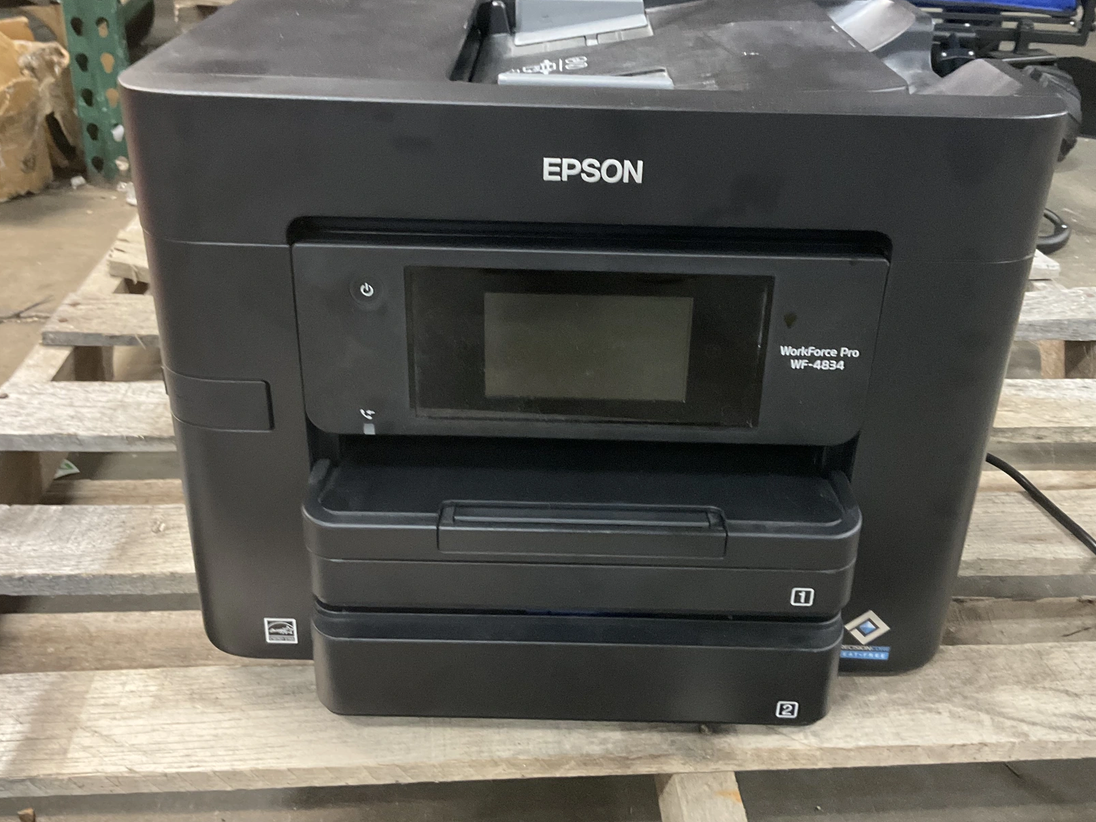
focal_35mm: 36
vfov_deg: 39.5
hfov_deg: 51.4
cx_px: 561
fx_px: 1140
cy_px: 340
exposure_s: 1/30
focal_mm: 3
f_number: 1.8
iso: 400
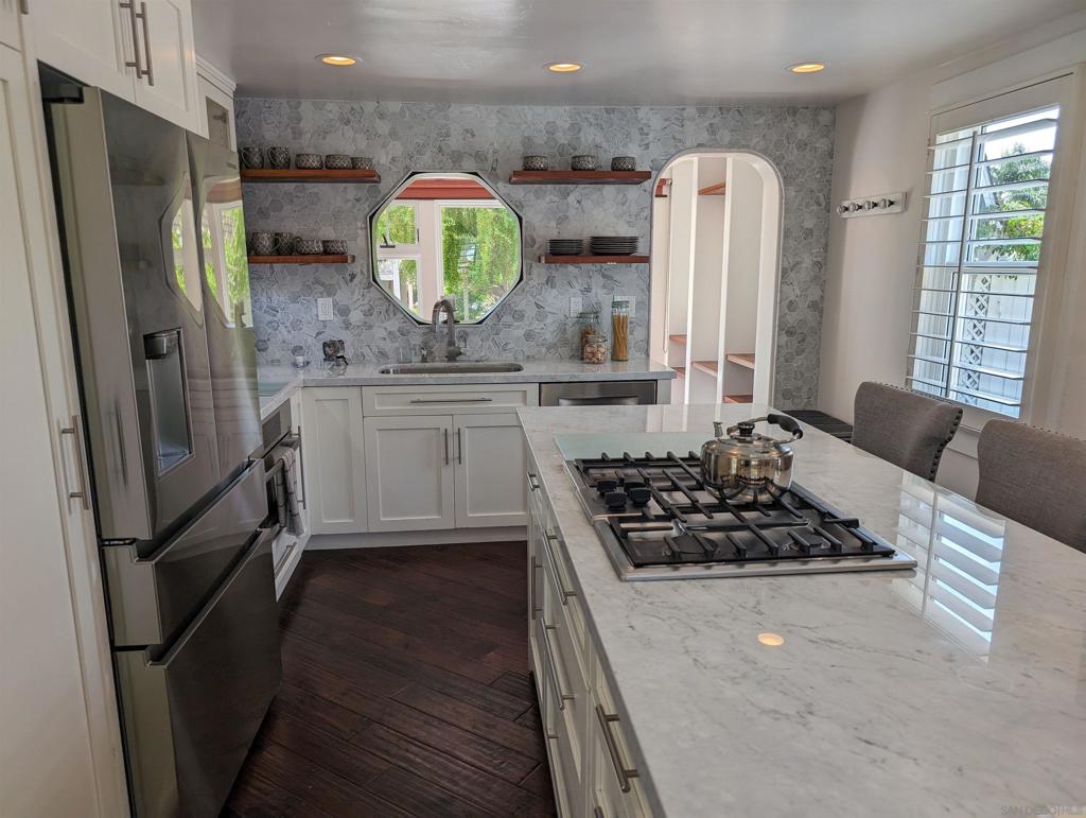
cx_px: 543
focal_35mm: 24
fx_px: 754
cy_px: 409
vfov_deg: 56.9
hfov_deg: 71.5
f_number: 1.68
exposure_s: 1/120
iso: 28
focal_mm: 6.9
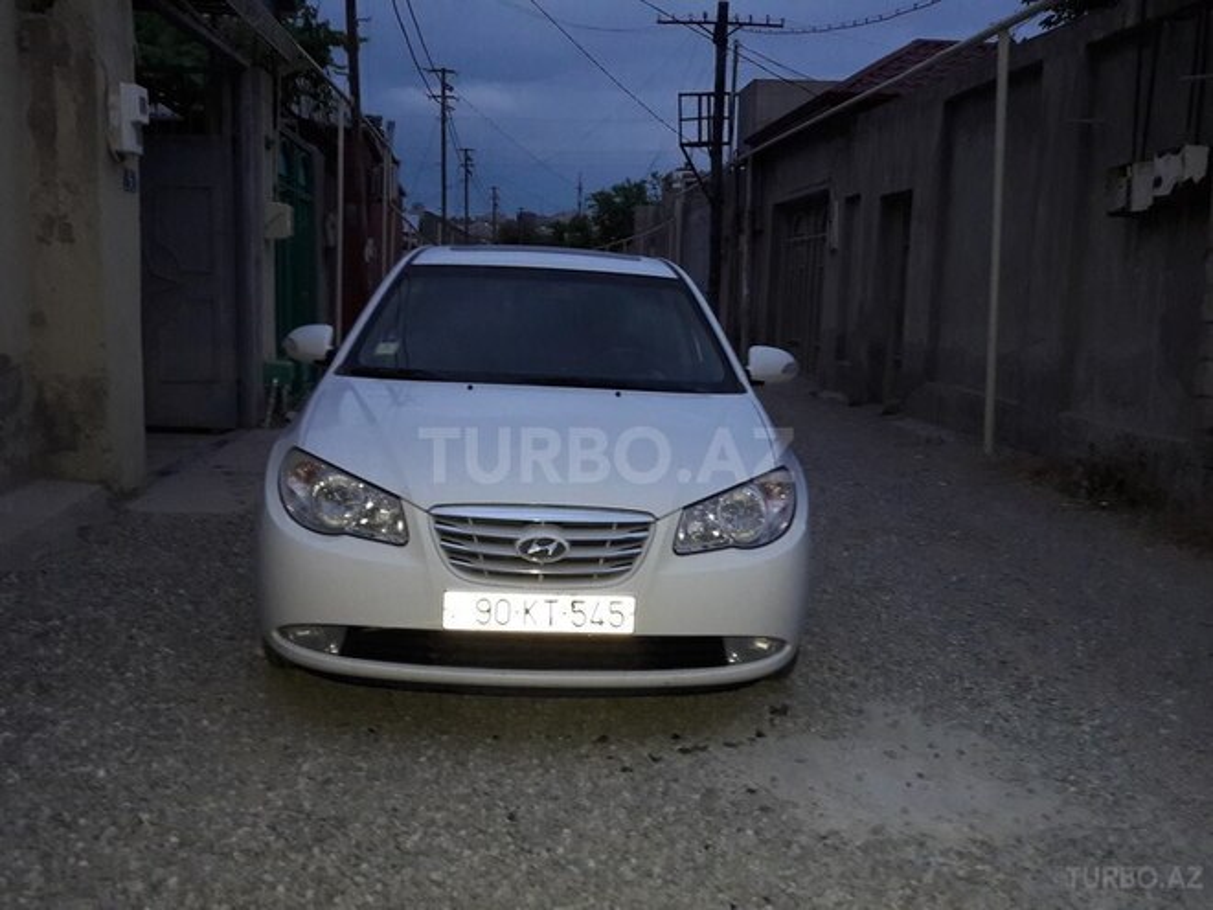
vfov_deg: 49.7
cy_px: 455
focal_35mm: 28
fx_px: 981
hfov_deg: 63.4
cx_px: 606
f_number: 1.9
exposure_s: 1/20
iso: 200
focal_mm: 3.7
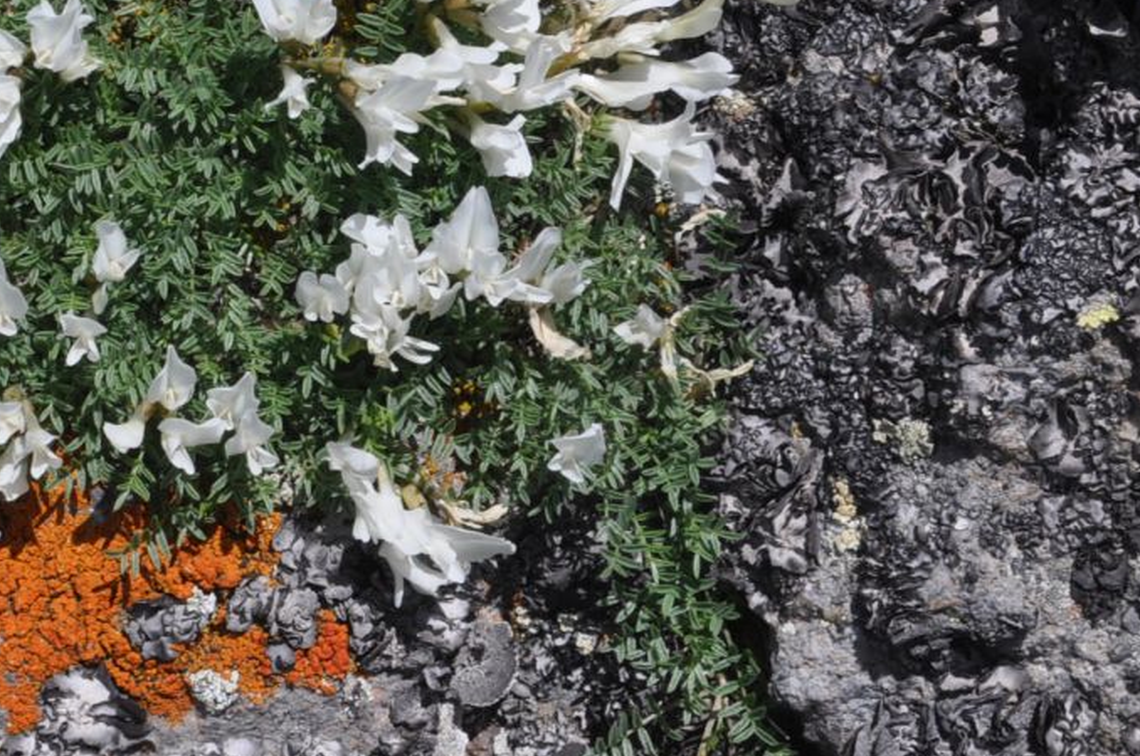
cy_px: 41
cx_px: 313
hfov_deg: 14.8
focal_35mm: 138
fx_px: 4364
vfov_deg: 9.9
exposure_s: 1/125
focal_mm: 48
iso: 200
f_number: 18
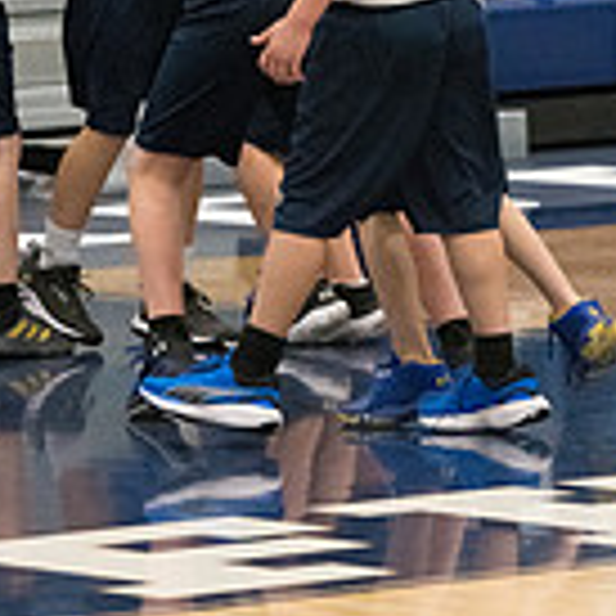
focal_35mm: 502
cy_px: -126
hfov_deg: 3.5
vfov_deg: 3.5
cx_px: 351
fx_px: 10107
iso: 8000
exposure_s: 1/1600
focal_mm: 180
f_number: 4.5
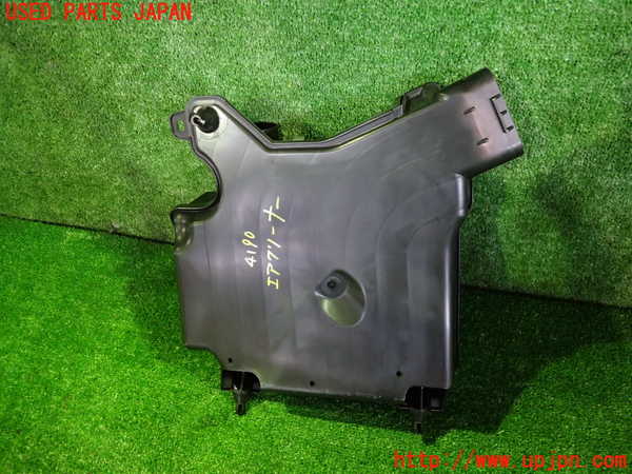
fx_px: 456
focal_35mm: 25
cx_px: 316
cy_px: 237
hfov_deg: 69.4
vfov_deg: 54.9
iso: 800
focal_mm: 4.5
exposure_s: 1/20
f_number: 2
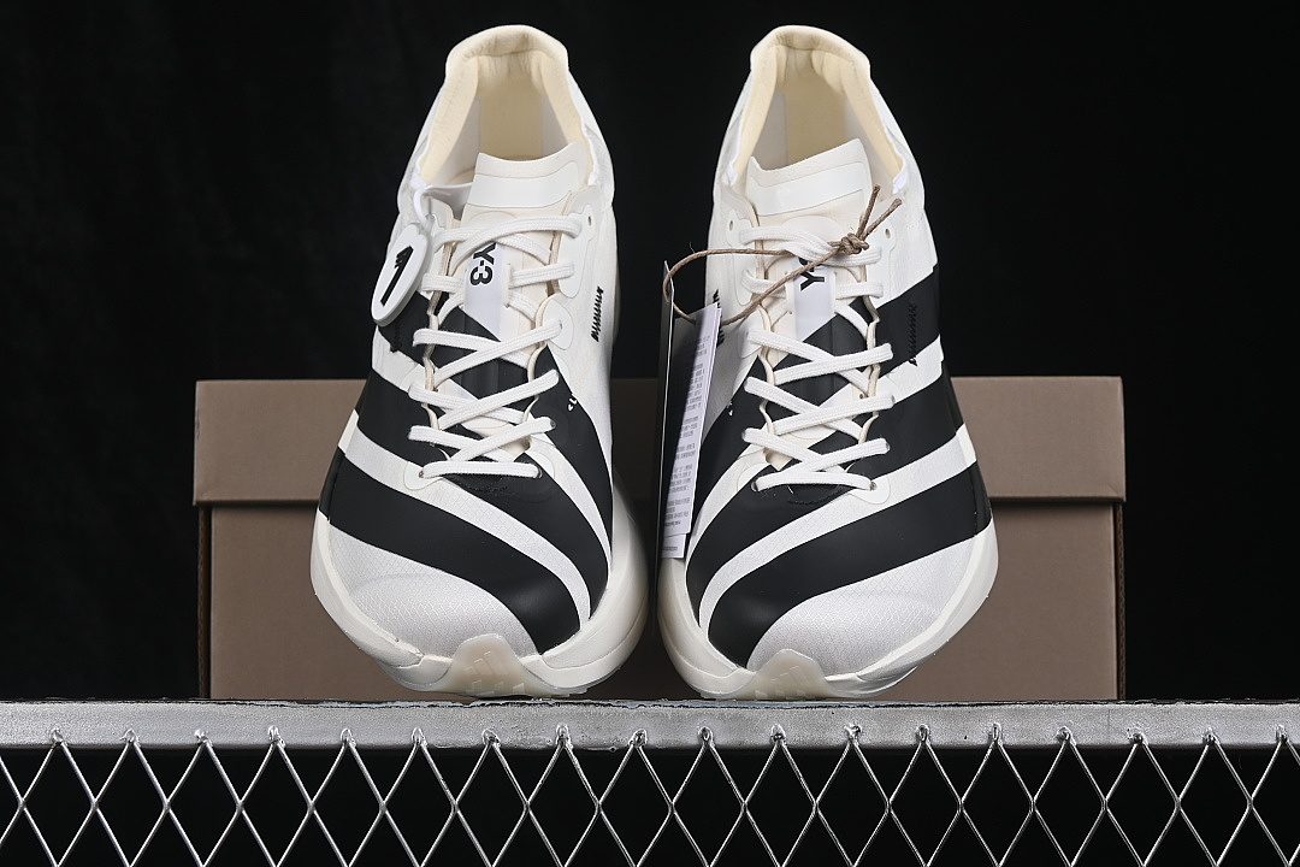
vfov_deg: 18.2
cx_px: 650
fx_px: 2708
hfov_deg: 27.0
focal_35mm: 75
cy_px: 434
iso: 160
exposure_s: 1/80
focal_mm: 50
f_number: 8
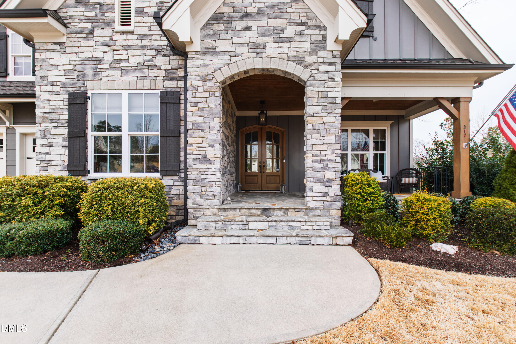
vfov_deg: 77.3
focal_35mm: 15
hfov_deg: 100.4
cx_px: 258
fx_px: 215
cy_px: 172
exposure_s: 1/60
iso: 100
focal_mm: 10
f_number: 8
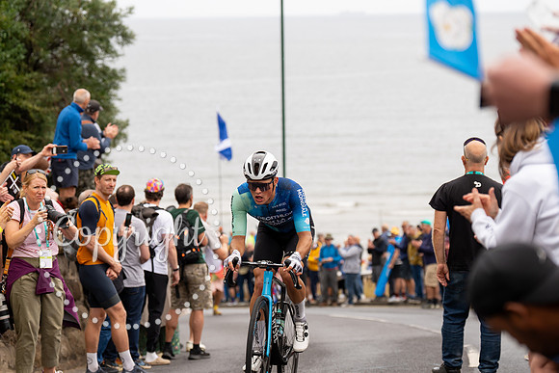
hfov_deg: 18.6
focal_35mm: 110
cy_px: 186
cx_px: 280
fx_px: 1709
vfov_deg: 12.5
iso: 320
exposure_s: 1/1000
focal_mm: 103
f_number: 3.5
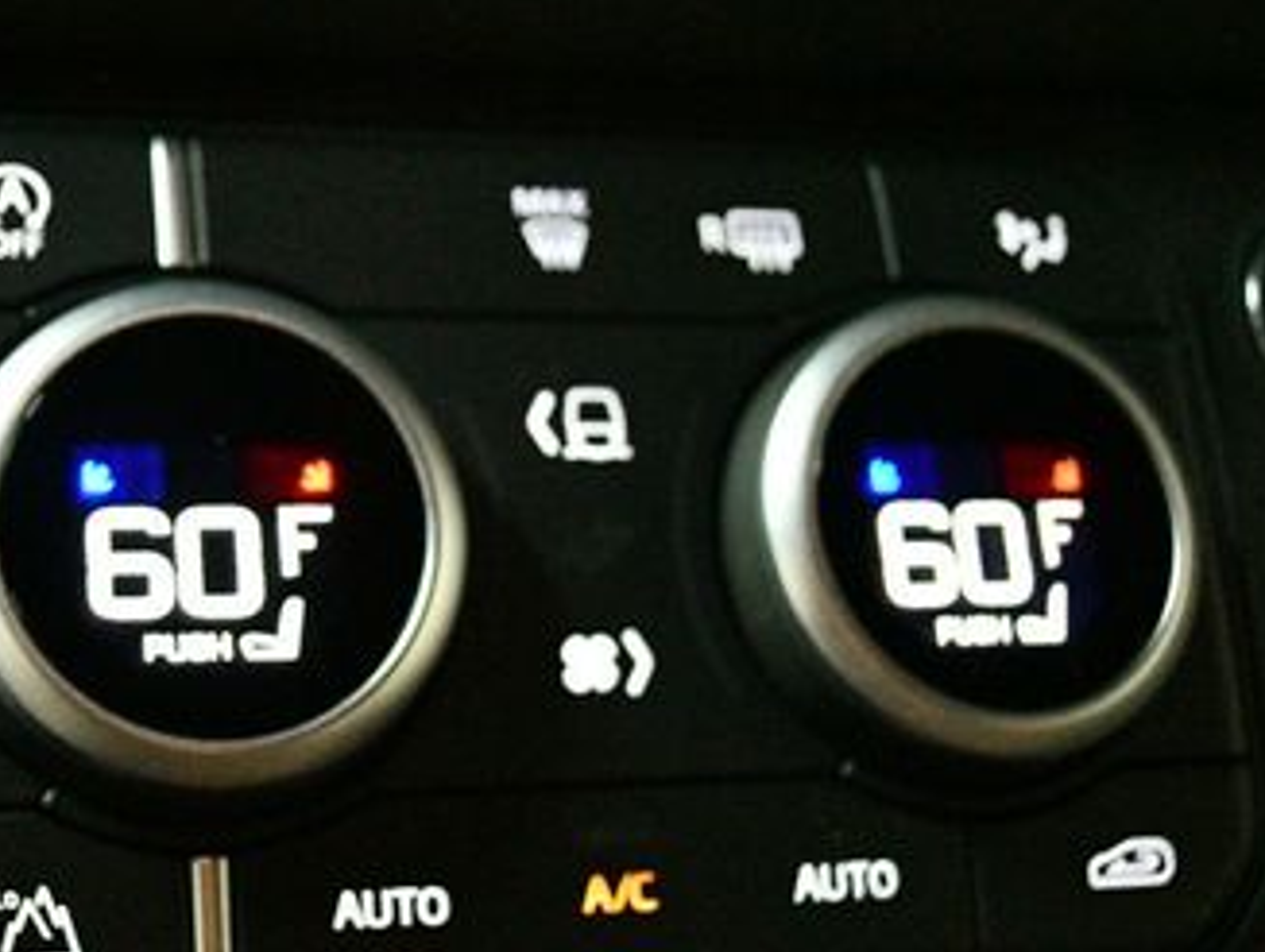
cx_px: 387
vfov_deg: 23.7
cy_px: 480
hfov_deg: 30.8
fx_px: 2268
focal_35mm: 62
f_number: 4
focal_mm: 22
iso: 11400
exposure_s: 1/60
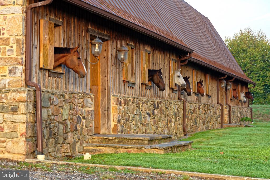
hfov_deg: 17.1
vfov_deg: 11.4
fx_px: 900
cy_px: 90
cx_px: 135
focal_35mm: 120
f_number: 9
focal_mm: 120
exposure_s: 1/15
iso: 320
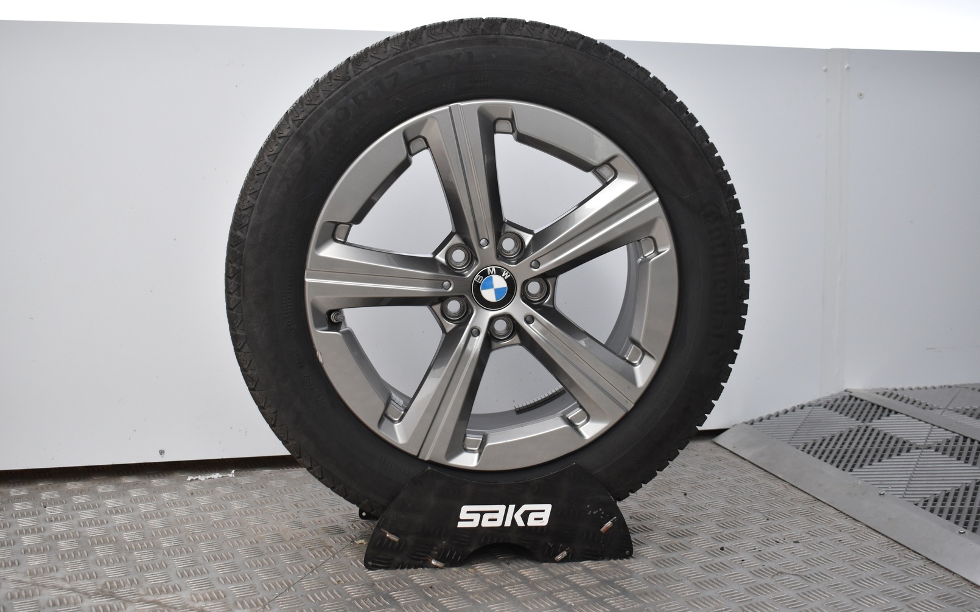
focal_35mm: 40
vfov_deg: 32.0
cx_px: 489
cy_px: 290
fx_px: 1068
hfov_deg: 49.3
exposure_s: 1/40
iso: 900
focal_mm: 26
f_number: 4
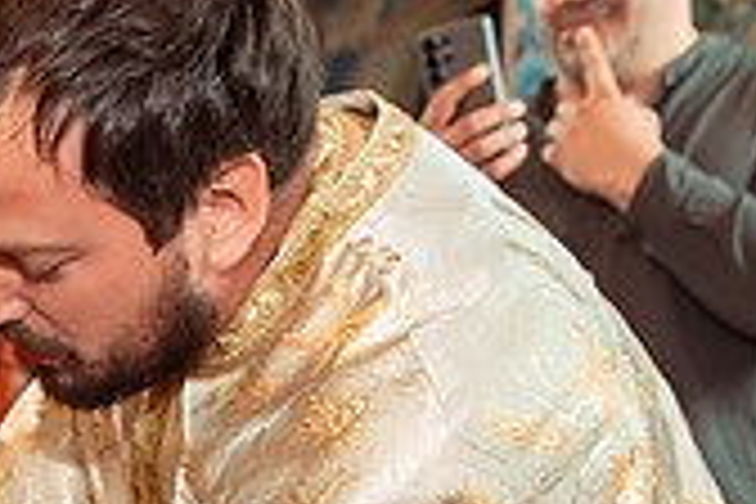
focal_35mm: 83
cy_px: 747
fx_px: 1743
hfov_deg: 21.3
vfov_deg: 15.3
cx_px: -324
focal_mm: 24
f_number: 3.5
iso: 2500
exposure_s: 1/250
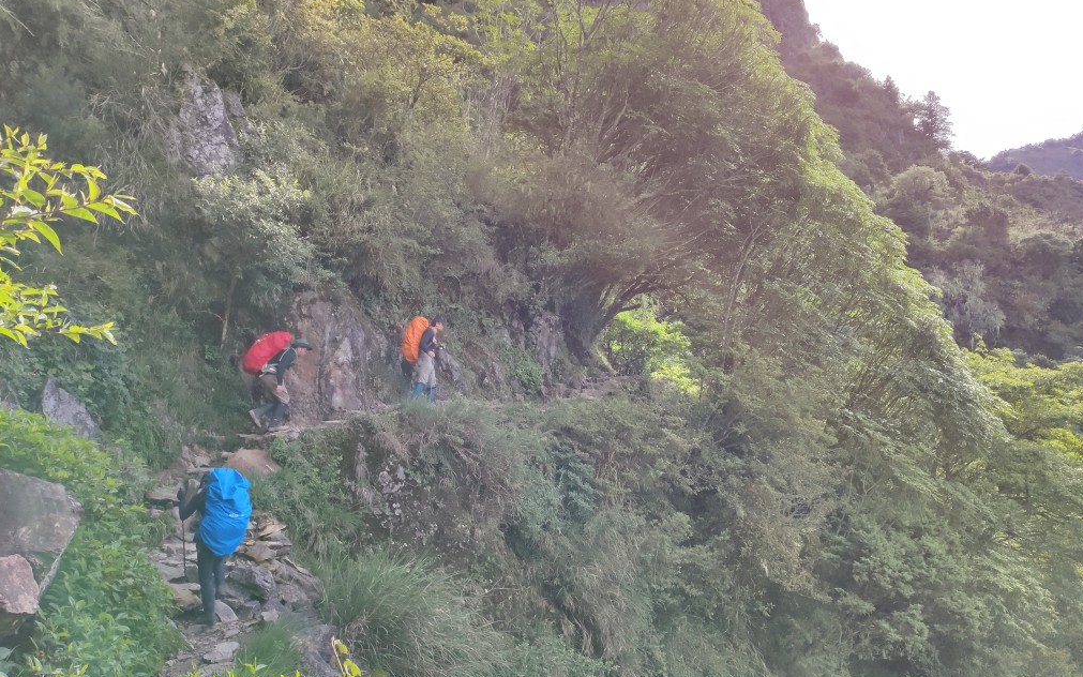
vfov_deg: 43.1
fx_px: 856
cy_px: 373
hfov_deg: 64.6
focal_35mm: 29
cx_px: 547
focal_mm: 4.75
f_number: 1.75
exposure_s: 1/936
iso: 112
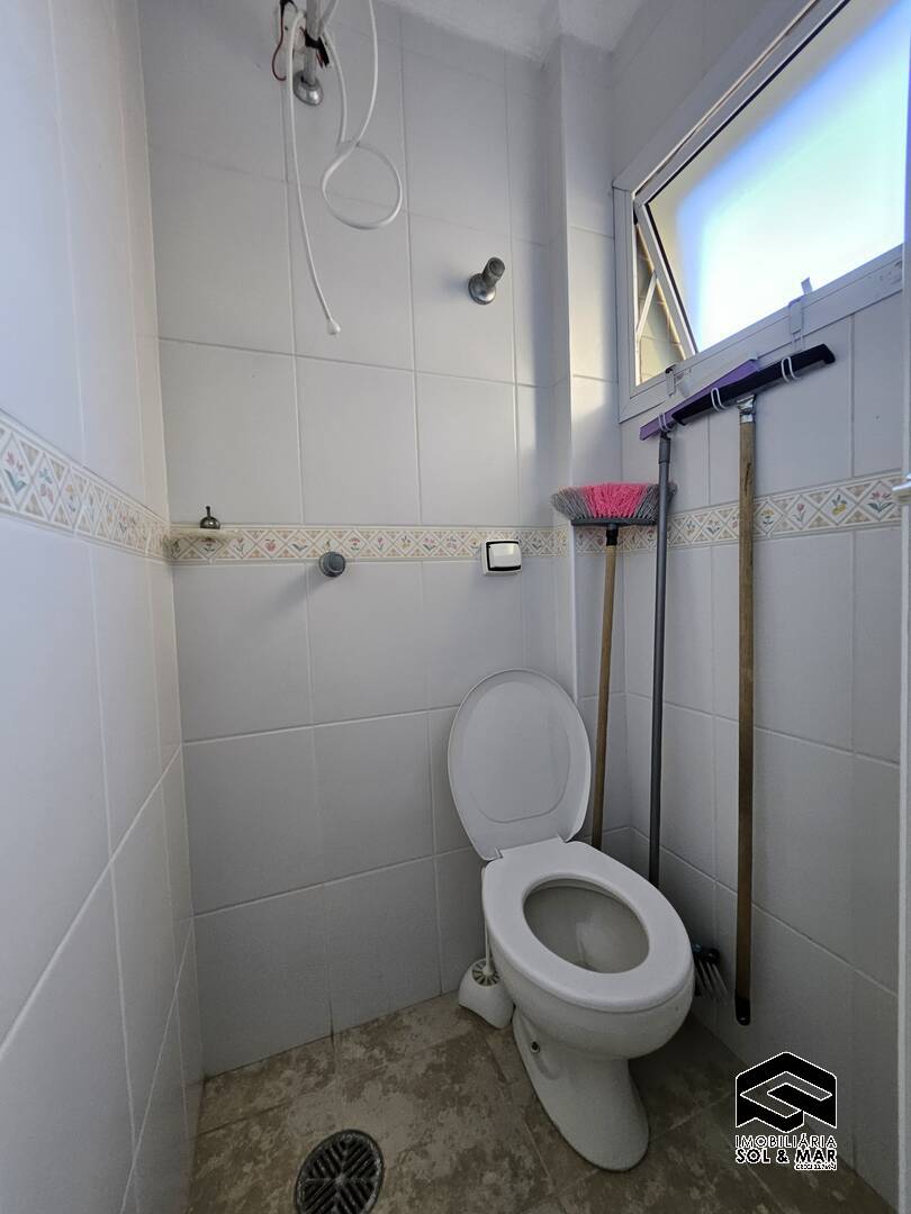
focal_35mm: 13
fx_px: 456
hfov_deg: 89.9
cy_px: 607
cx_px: 456
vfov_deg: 106.2
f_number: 2.2
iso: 160
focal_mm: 1.7
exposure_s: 1/60
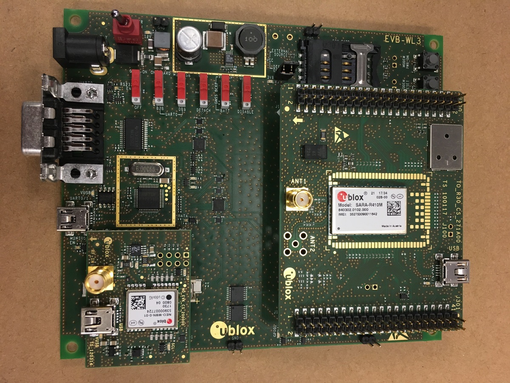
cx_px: 255
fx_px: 427
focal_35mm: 29
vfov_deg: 48.2
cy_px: 192
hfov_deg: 61.7
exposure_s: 1/33
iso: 50
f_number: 2.2
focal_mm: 4.15
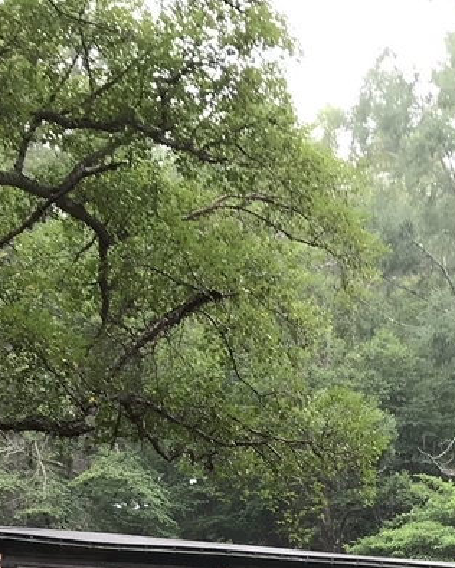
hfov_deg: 18.2
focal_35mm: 83
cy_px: 634
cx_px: 395
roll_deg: -1.0
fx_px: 1397
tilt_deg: +15.8
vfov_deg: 21.7
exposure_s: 1/40
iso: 25
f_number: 1.8
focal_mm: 3.99
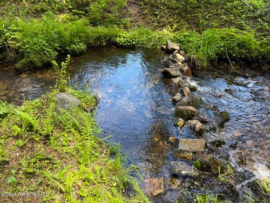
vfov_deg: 56.8
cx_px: 135
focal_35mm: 24
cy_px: 102
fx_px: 187
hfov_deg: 71.6
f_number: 1.78
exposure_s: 1/121
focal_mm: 6.76
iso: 80
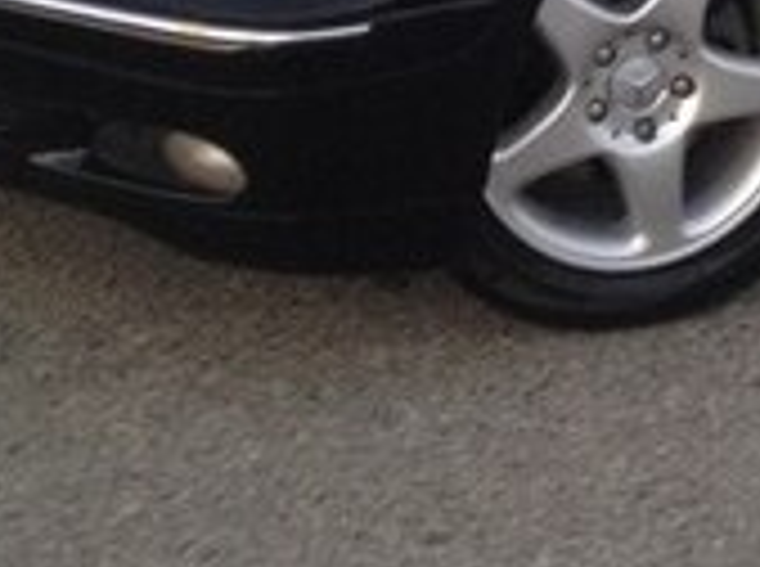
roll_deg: -4.2
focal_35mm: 137
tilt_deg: -16.3
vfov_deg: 10.5
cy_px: -254
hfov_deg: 14.3
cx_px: 702
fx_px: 3001
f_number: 2.4
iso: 125
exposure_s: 1/20
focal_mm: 4.28
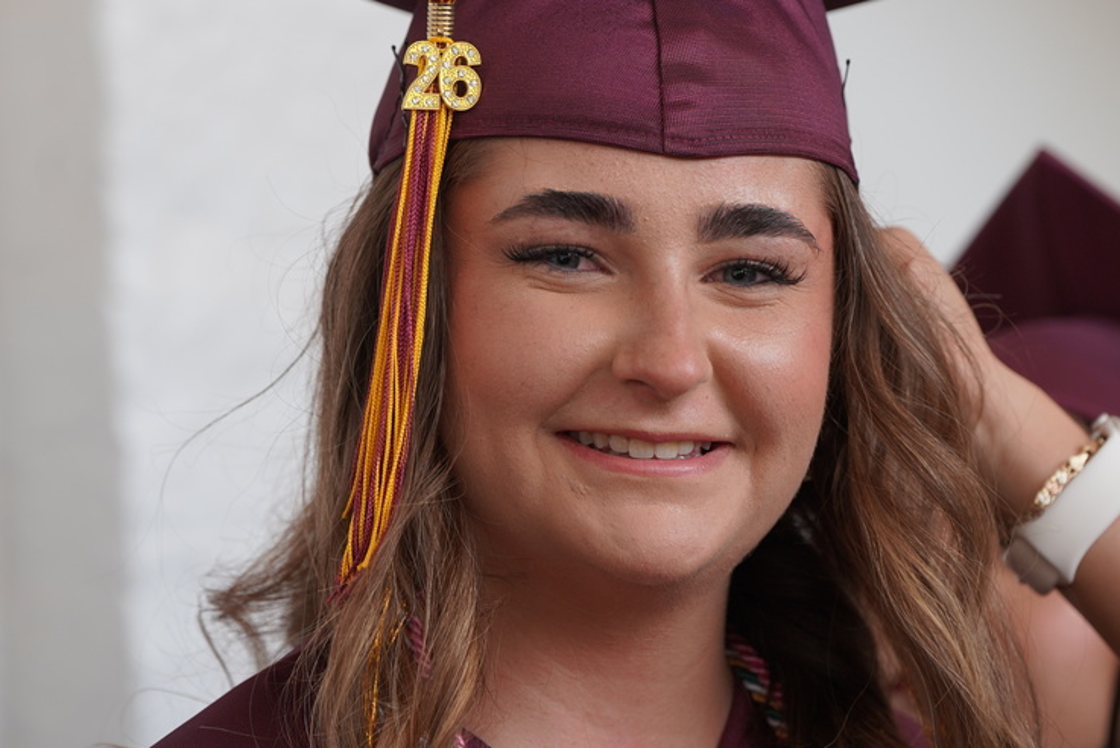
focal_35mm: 232
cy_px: 239
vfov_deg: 5.9
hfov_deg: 8.9
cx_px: 663
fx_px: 7220
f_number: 4
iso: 400
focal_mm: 167
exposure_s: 1/200
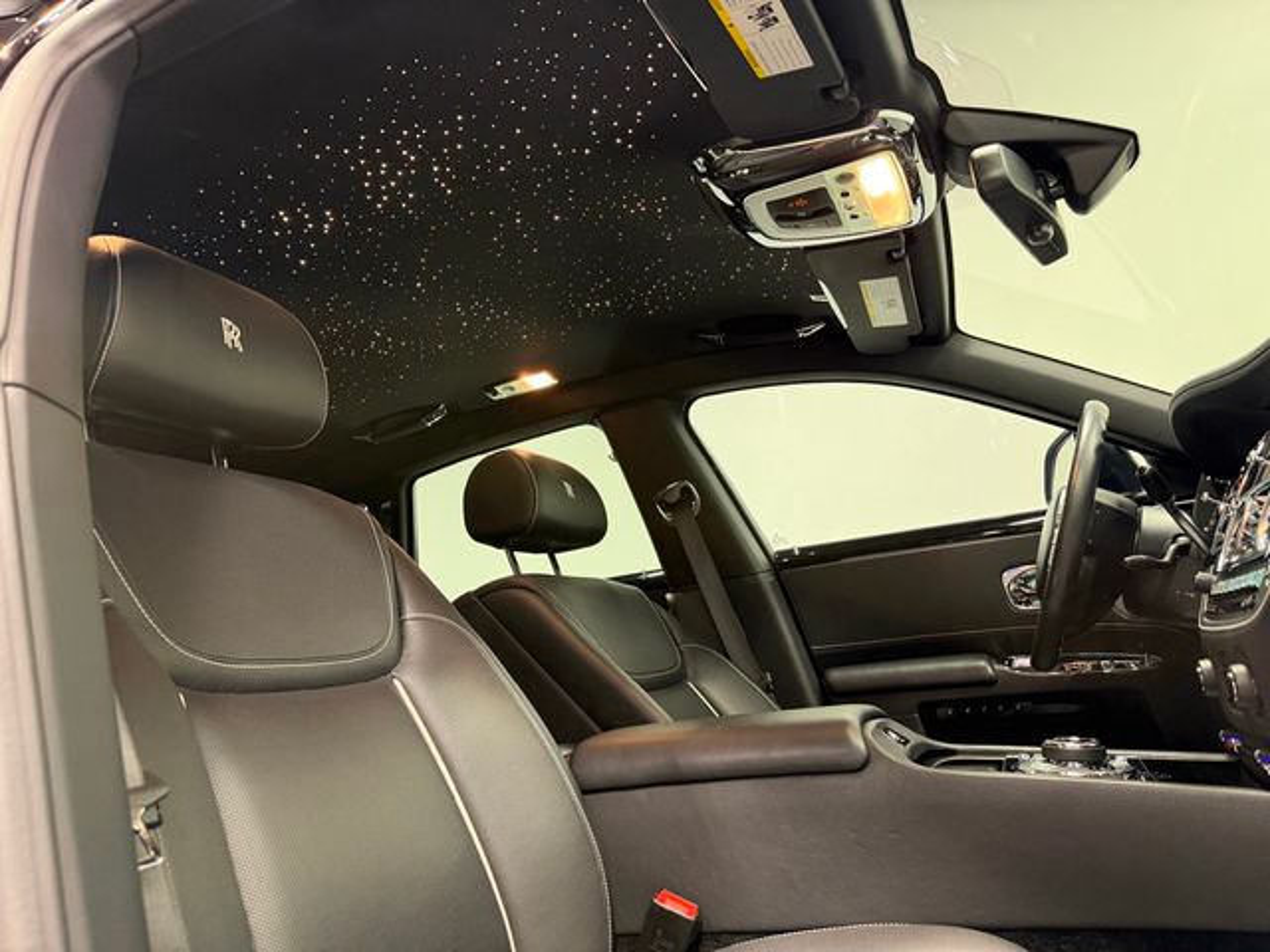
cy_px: 476
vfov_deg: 56.8
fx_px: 881
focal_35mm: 24
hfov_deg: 71.6
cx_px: 635
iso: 320
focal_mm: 6.76
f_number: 1.78
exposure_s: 1/60
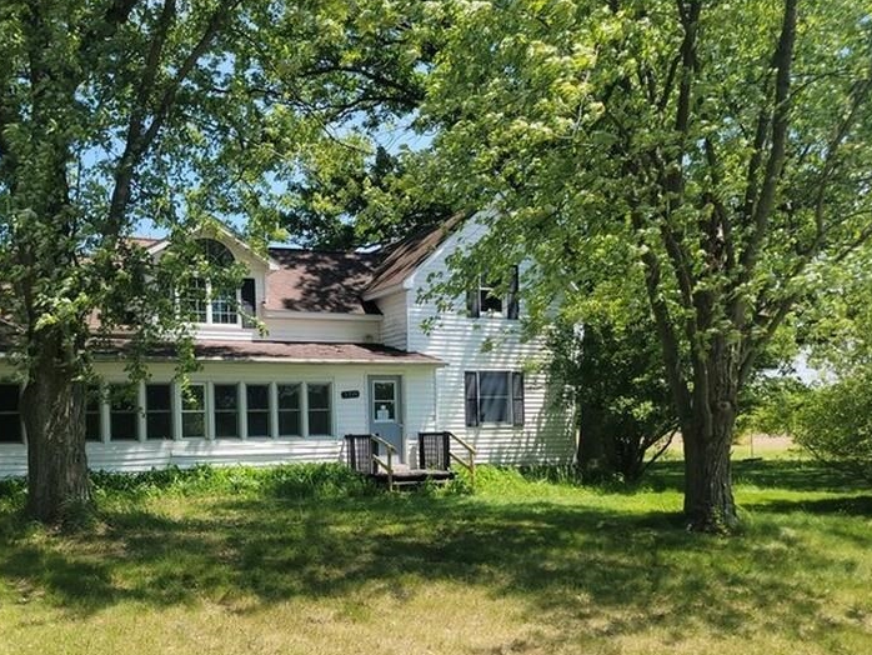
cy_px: 414
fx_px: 832
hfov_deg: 54.7
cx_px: 325
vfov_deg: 42.6
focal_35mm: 33
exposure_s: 1/522
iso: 16
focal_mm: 6.7
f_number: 1.8
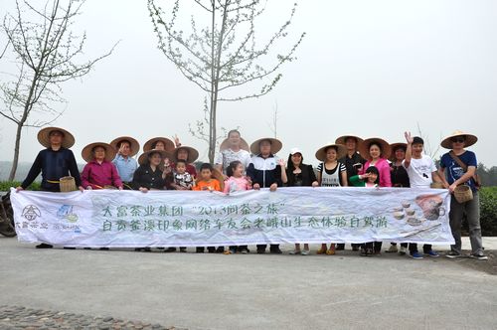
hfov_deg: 57.3
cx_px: 248
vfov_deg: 39.9
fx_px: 455
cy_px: 165
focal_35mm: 33
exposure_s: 1/250
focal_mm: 22
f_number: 8
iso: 1000
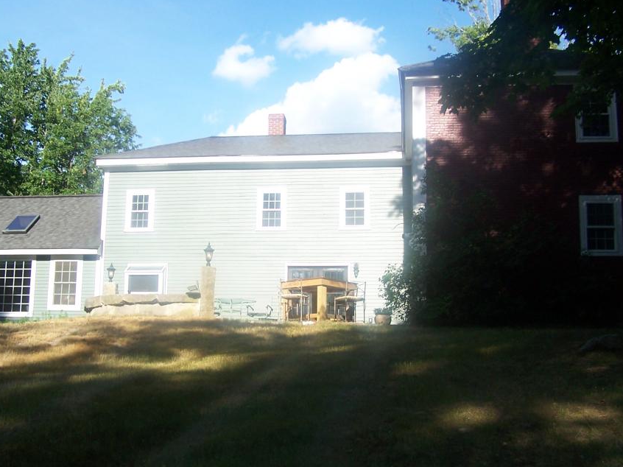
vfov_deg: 31.5
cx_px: 298
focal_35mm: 46
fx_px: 828
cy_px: 267
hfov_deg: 41.2
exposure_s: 1/500
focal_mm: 6.3
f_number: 2.8
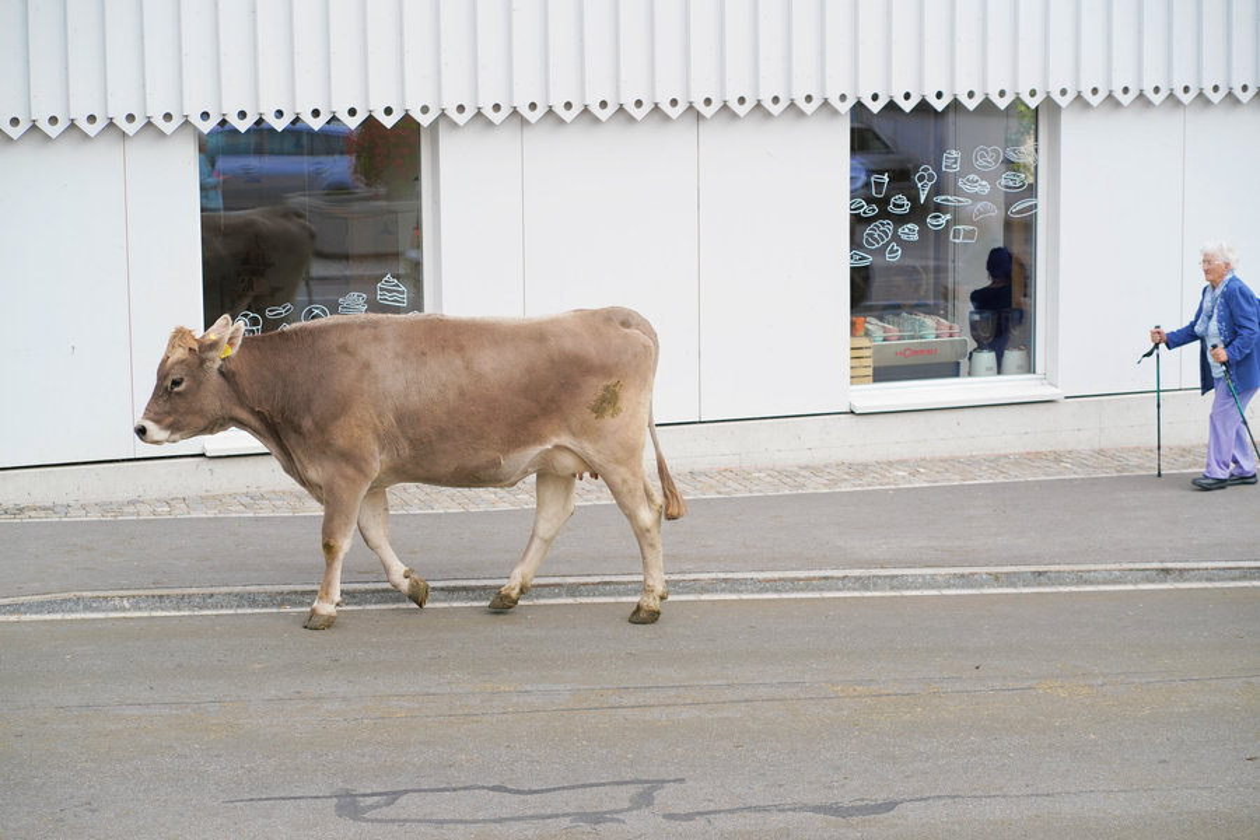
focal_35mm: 85
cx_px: 630
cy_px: 420
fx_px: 2975
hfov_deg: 23.9
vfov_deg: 16.1
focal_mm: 85
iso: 500
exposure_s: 1/1000
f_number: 5
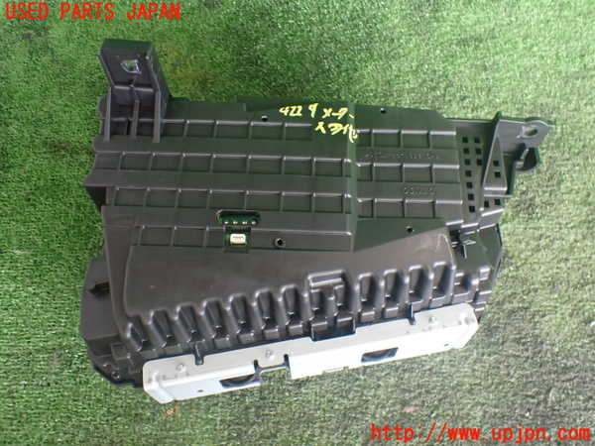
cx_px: 298
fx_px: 516
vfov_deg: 46.8
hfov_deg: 60.0
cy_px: 223
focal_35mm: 30
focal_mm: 5.4
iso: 800
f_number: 2.3
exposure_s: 1/125
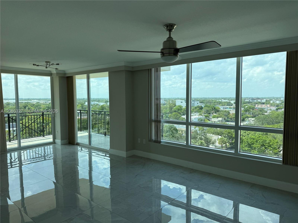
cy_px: 112
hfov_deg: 71.6
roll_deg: -0.3
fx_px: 207
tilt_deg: -2.9
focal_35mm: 24
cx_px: 149
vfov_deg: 56.8
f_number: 1.78
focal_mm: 6.76
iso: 80
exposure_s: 1/2000
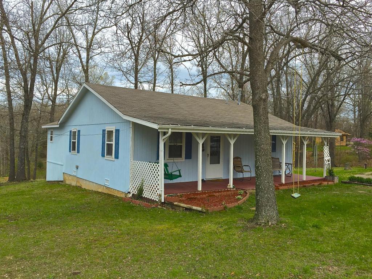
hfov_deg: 61.7
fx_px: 312
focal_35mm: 29
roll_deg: -2.6
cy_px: 140
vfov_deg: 48.2
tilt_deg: +1.5
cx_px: 186
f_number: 2.2
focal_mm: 4.15
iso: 32
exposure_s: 1/1163
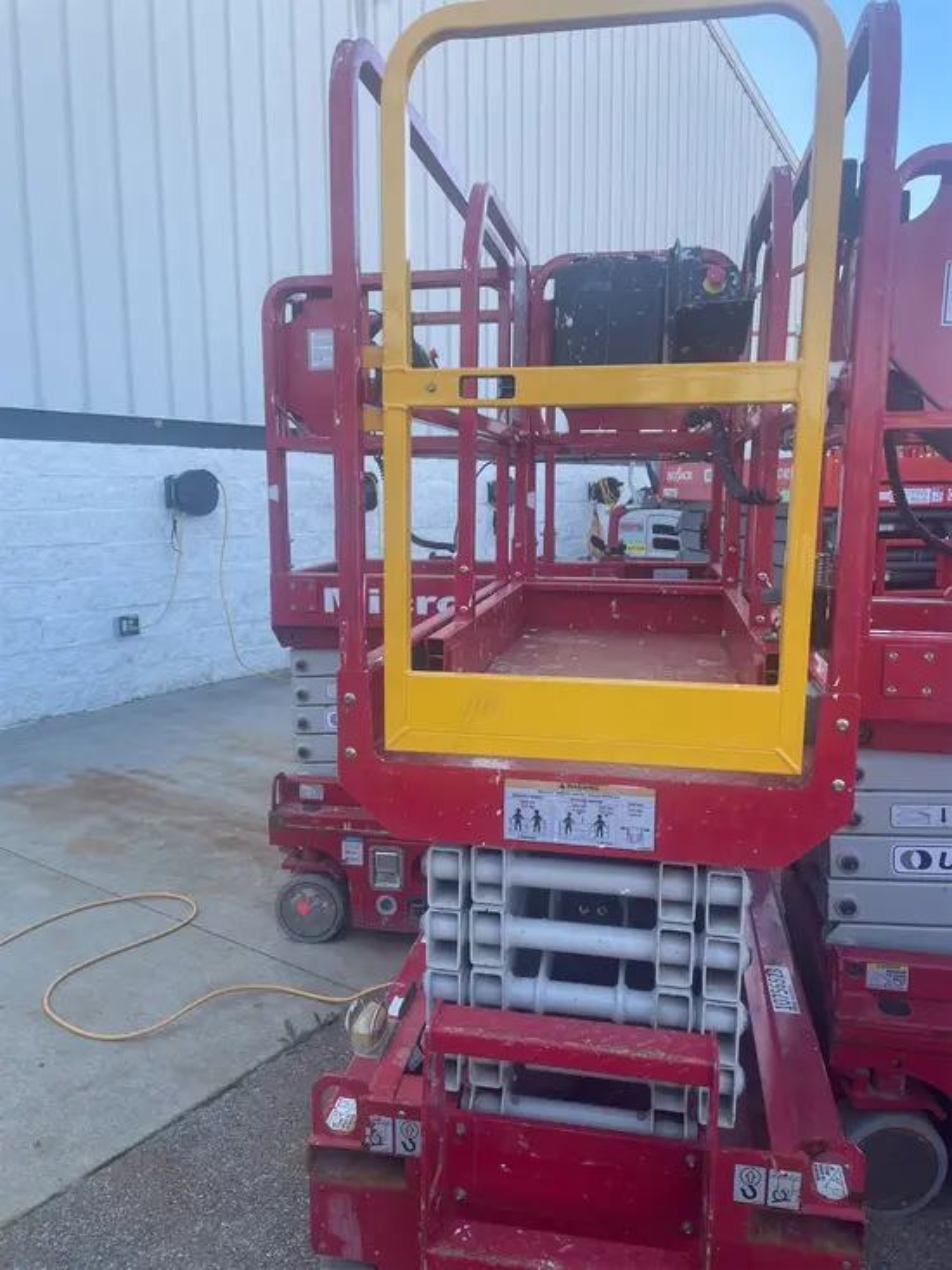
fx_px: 953
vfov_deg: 67.3
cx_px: 476
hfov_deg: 53.1
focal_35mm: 26
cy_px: 635
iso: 32
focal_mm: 4.2
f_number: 1.6
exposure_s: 1/506
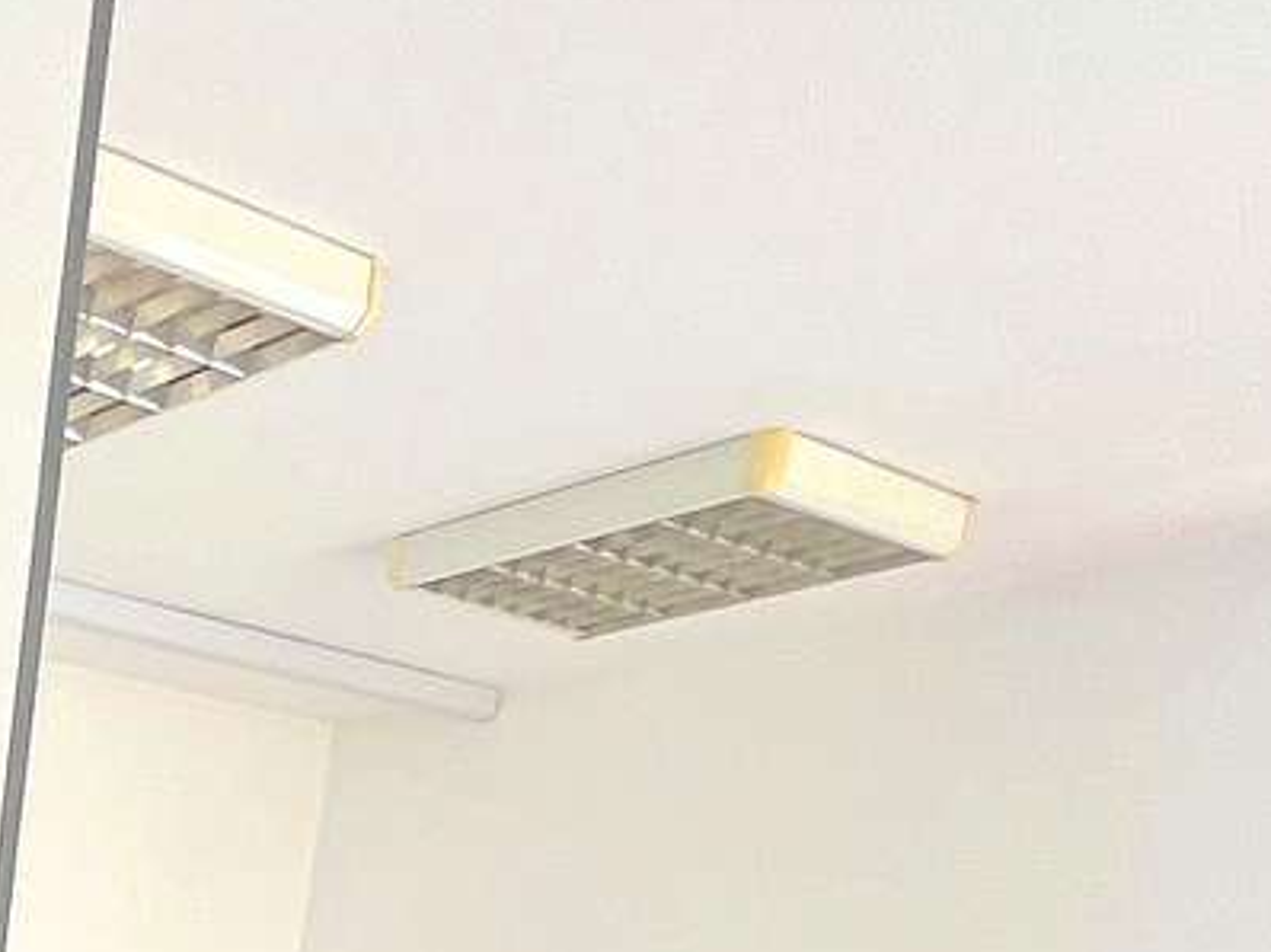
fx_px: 1798
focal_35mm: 49
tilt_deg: -10.3
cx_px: -789
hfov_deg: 25.2
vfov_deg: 22.2
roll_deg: -3.4
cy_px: 1570
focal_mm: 1.57
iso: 50
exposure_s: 1/99
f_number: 1.8
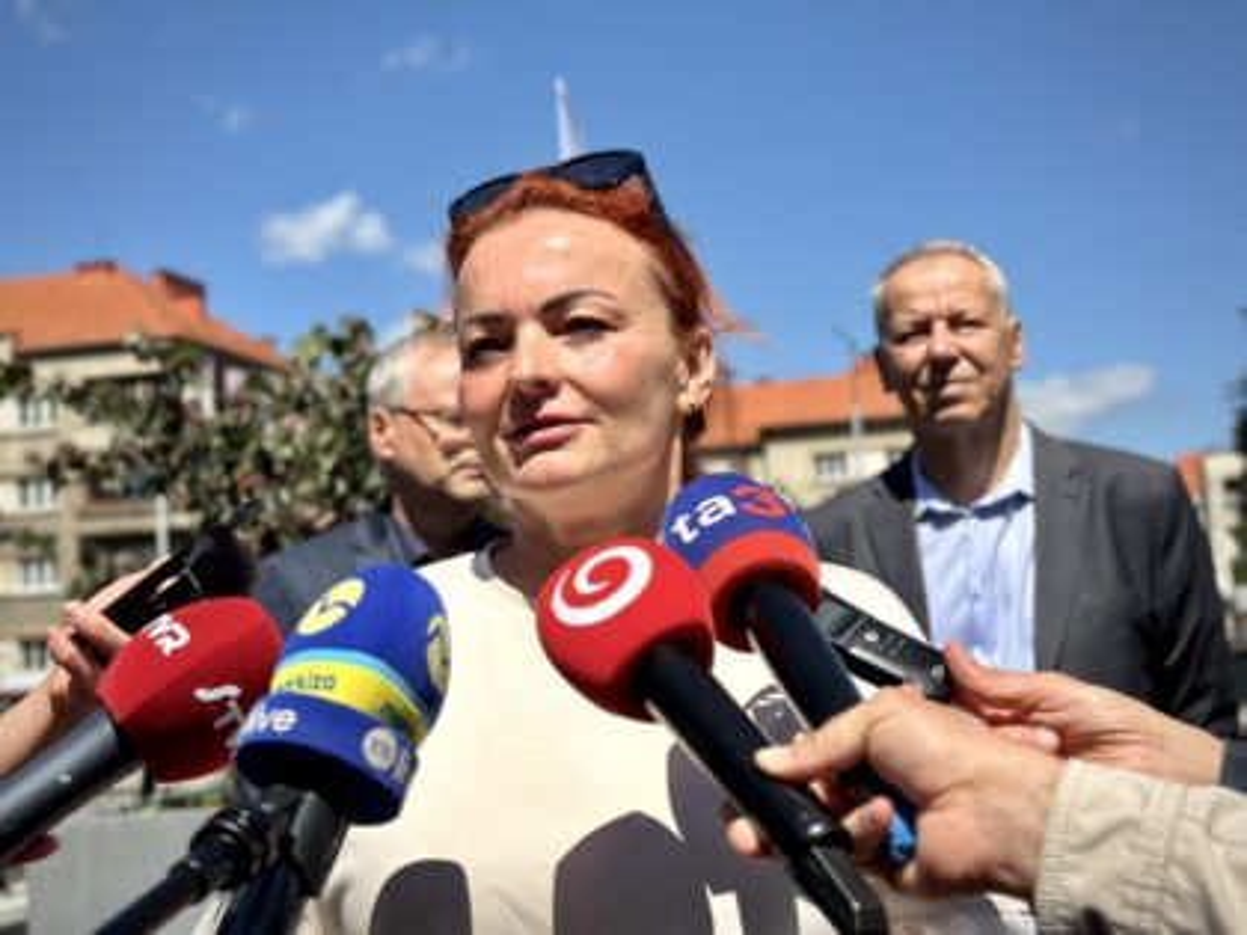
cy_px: 468
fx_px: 1729
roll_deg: +2.8
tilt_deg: +7.1
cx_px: 624
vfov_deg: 30.3
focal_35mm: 48
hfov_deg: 39.7
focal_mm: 6.86
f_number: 1.78
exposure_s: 1/6623
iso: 100
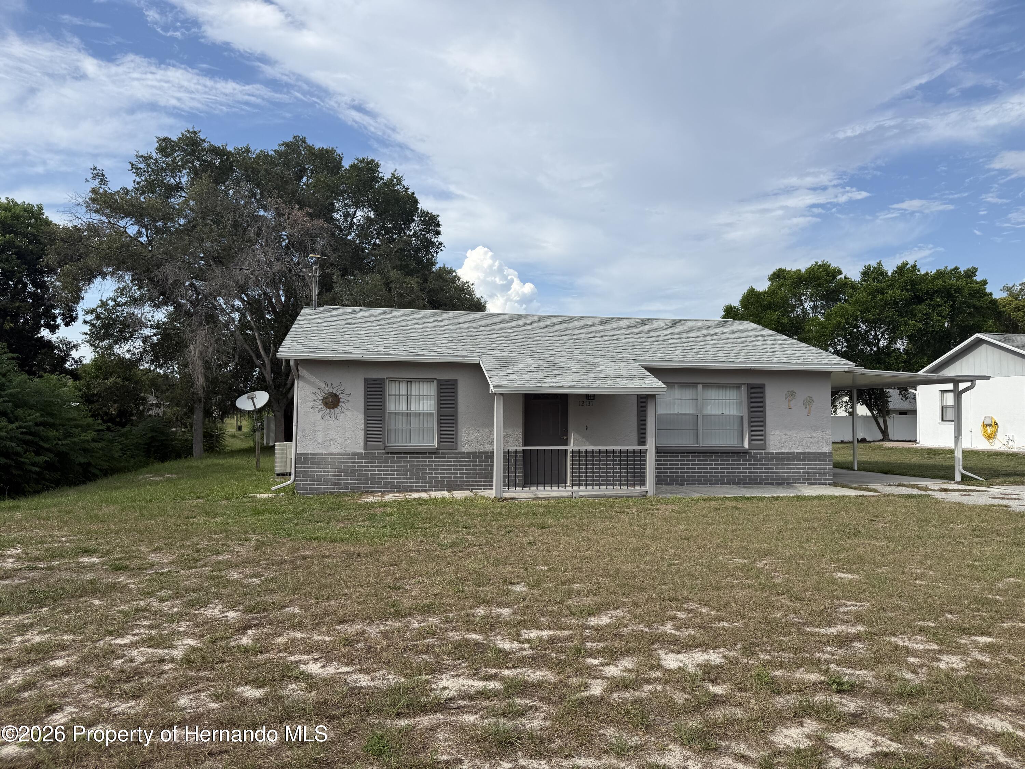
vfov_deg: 56.8
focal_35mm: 24
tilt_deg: +3.5
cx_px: 512
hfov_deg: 71.6
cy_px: 384
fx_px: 711
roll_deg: -2.3
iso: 80
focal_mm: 6.76
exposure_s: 1/4975
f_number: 1.78
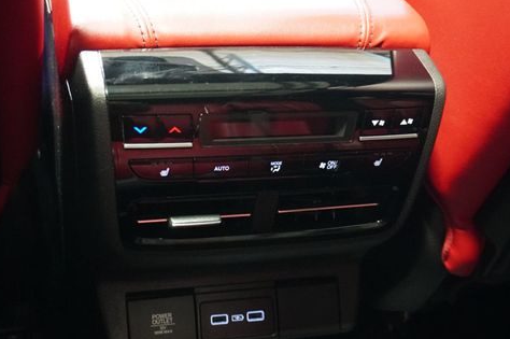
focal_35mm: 51
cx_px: 227
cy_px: 192
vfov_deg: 26.6
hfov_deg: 39.1
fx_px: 717
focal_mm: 25
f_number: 4.5
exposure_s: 1/6
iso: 6400
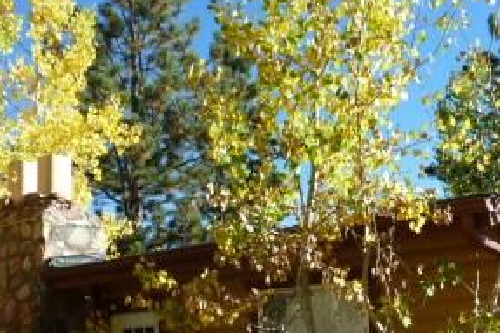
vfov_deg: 22.4
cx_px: 319
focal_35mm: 58
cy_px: 338
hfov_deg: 34.3
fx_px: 805
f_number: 4
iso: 80
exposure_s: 1/320
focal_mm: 4.1
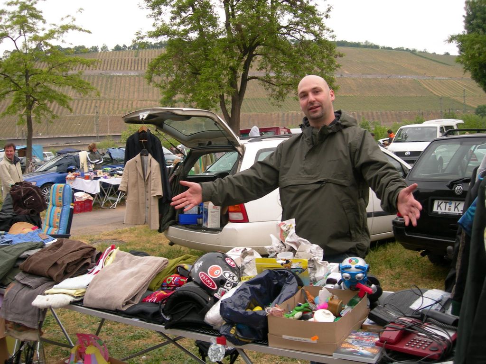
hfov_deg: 49.0
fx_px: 534
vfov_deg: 37.7
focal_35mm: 38
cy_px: 182
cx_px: 243
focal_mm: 7.8
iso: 50
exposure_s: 1/45
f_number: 2.8
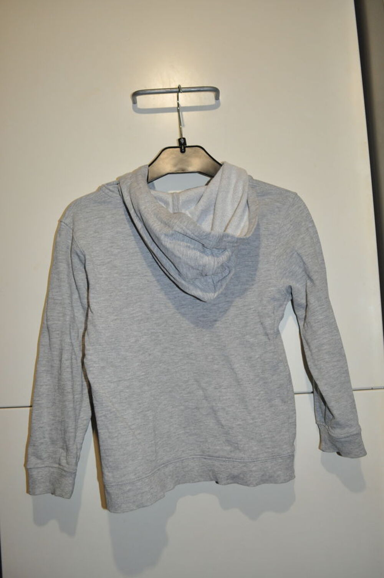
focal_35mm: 30
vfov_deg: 62.0
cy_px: 289
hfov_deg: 43.5
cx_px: 192
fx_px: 481
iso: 800
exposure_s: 1/60
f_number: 3.8
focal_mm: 20
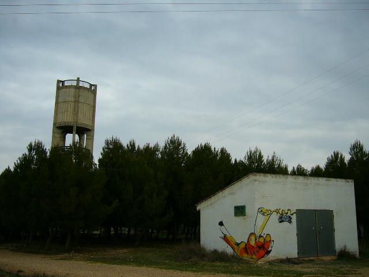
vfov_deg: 40.7
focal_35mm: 35
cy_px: 138
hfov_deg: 52.6
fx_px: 373
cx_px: 184
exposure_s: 1/1300
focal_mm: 5.8
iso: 50
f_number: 2.8
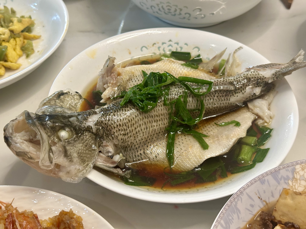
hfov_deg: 39.7
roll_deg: +0.2
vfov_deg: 30.3
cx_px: 153
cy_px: 114
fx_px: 424
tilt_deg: -44.3
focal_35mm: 48
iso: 200
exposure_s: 1/60
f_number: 1.8
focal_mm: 6.9
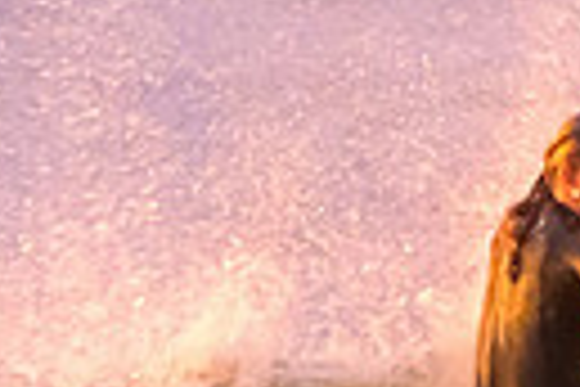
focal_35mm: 5277
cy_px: 334
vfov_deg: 0.3
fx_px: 85012
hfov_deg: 0.4
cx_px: 700
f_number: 11
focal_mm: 1000
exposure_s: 1/400
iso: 25600
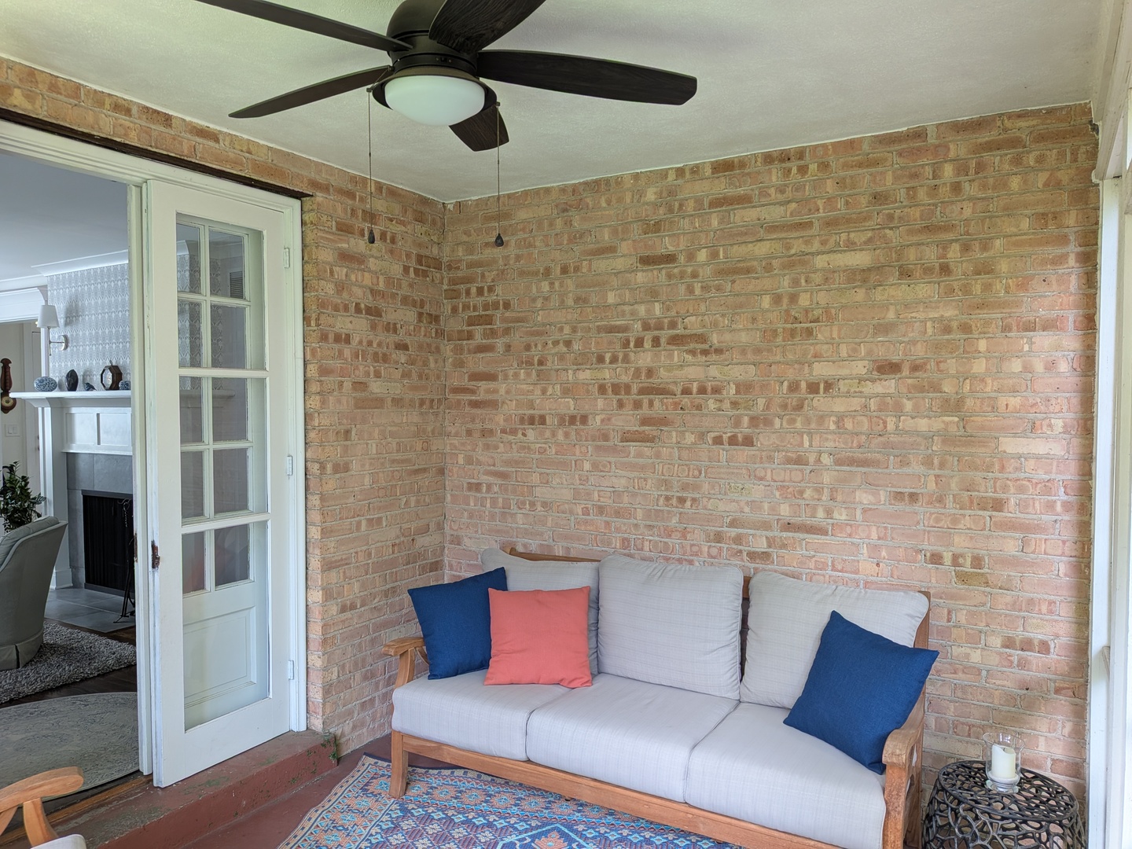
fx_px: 785
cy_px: 424
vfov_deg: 56.8
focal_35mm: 24
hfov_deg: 71.6
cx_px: 566
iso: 72
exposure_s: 1/30
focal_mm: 4.53
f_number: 1.7
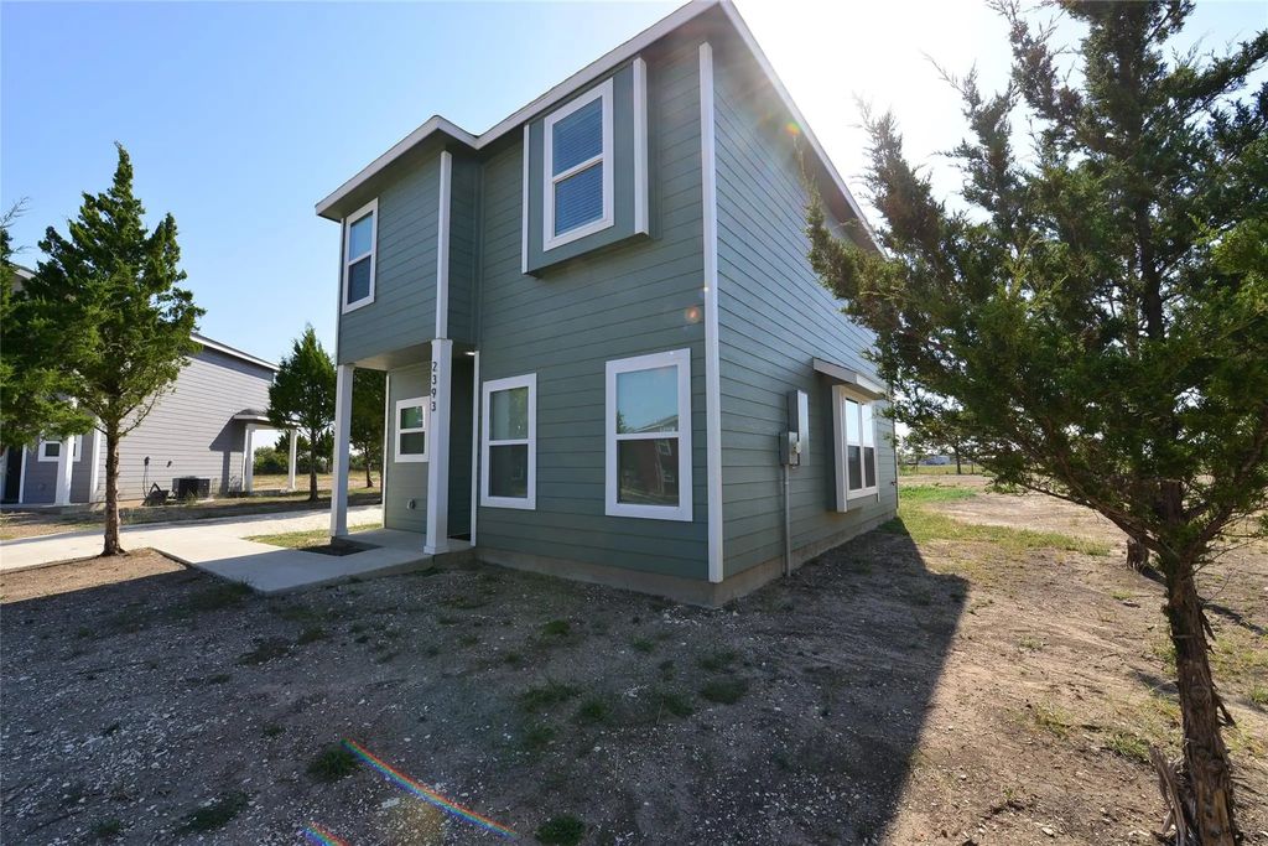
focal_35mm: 14
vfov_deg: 81.2
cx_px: 634
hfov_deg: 104.2
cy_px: 423
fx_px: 493
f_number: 10
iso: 400
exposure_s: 1/400
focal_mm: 14
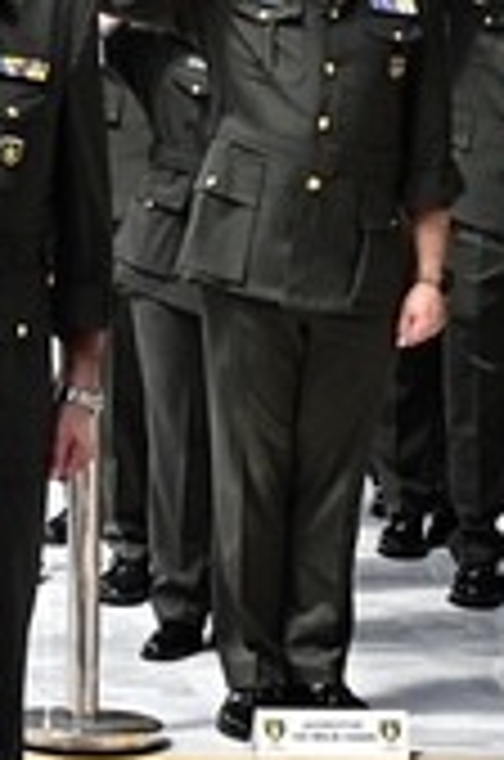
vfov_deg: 10.1
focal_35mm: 204
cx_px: -513
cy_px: 290
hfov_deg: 6.5
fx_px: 4301
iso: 2000
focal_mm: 43
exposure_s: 1/400
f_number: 22
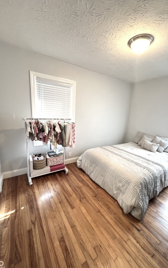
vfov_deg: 105.3
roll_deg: -3.2
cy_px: 135
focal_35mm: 14
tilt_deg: -11.1
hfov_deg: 78.5
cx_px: 90
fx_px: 103
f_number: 1.8
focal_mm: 1.57
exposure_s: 1/60
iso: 125
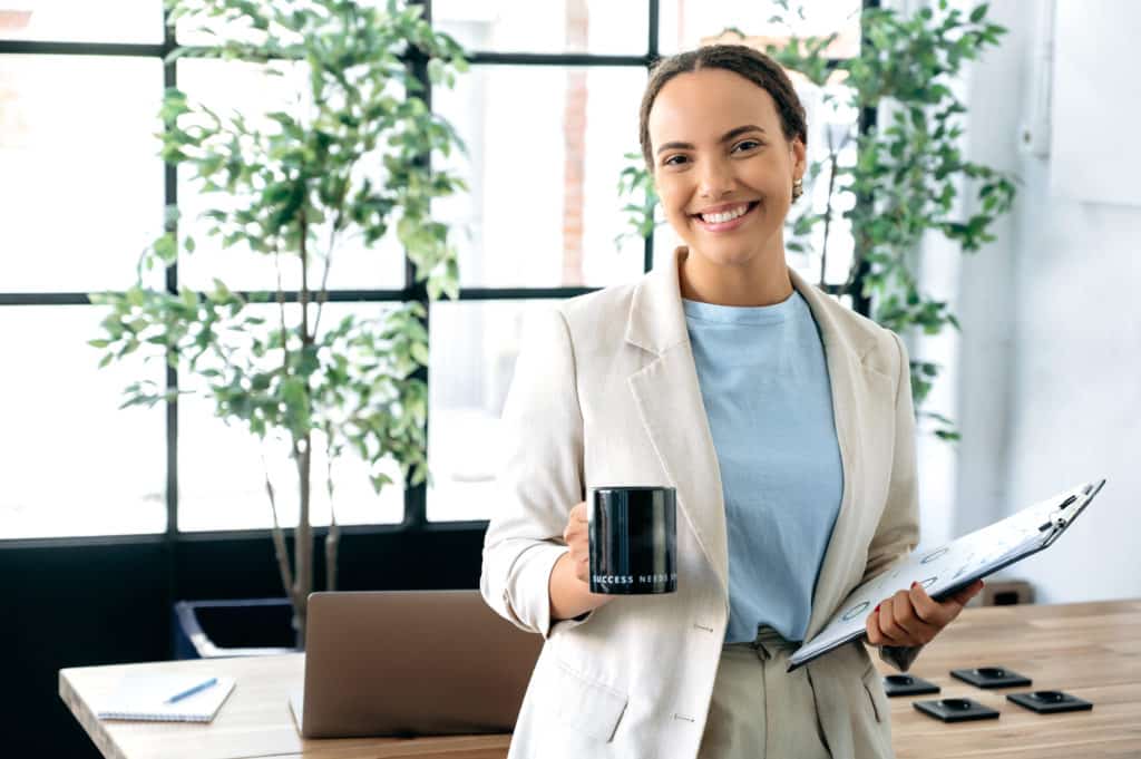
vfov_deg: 19.4
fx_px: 2217
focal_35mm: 70
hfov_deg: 28.9
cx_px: 570
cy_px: 380
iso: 500
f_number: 4
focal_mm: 70
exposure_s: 1/200
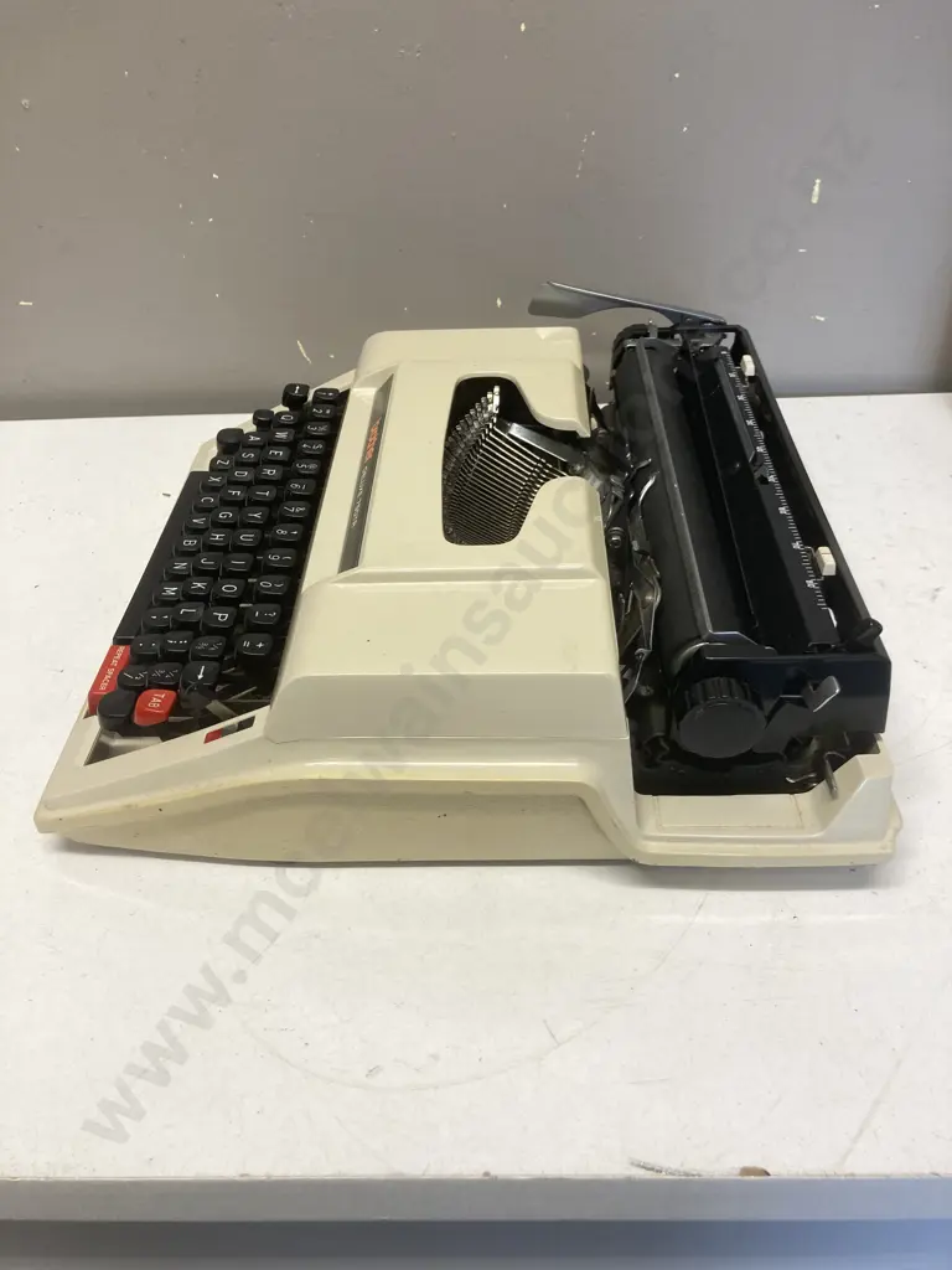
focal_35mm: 28
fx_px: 1027
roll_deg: +4.2
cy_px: 635
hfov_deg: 49.7
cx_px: 476
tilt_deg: -37.6
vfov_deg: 63.4
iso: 50
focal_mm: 3.99
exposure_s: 1/50
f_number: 1.8
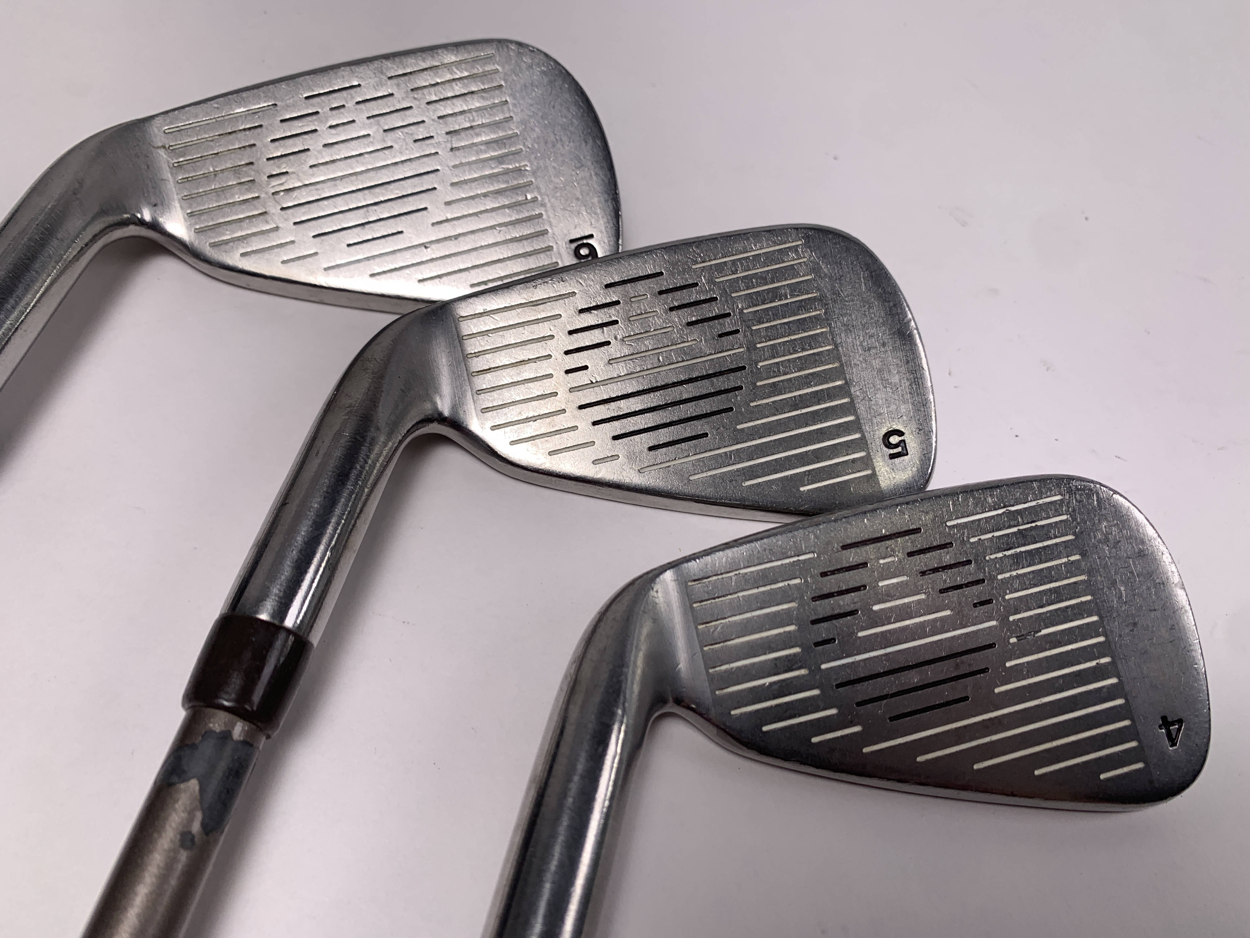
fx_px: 939
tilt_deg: -57.0
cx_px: 625
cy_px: 469
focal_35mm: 26
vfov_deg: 53.1
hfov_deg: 67.3
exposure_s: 1/378
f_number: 1.8
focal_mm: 4.25
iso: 25
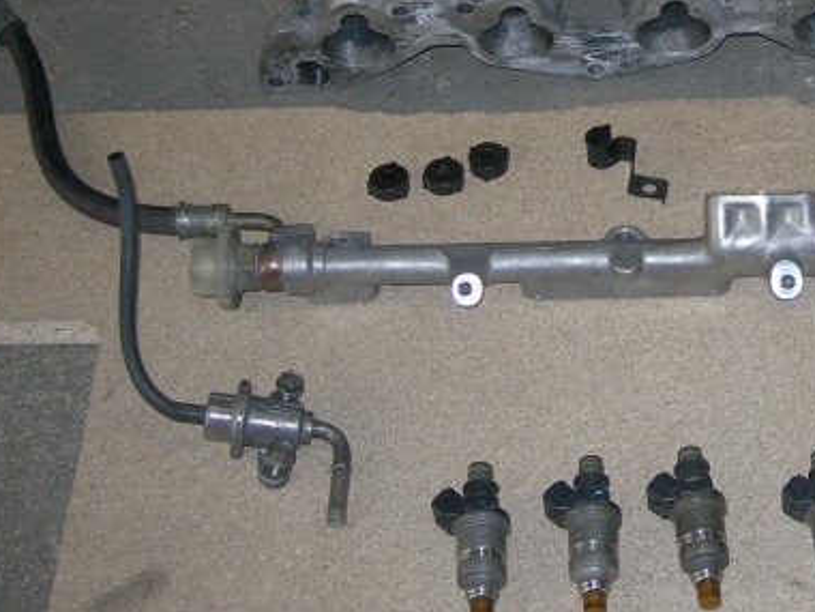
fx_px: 1884
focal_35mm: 80
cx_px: 656
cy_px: 144
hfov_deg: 24.0
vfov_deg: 18.3
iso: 50
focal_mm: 7.8
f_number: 2.8
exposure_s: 1/60.1
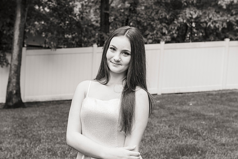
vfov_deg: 20.8
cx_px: 117
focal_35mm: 65
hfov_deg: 30.8
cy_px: 79
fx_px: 432
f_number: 5.6
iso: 250
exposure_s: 1/160
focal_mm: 58
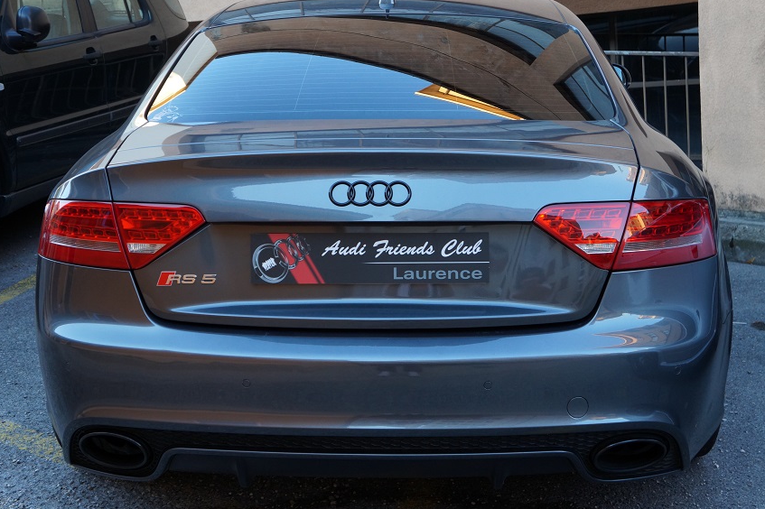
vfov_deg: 26.5
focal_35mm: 51
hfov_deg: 38.9
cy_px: 247
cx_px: 381
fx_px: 1083
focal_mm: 32
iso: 500
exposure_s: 1/160
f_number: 4.5
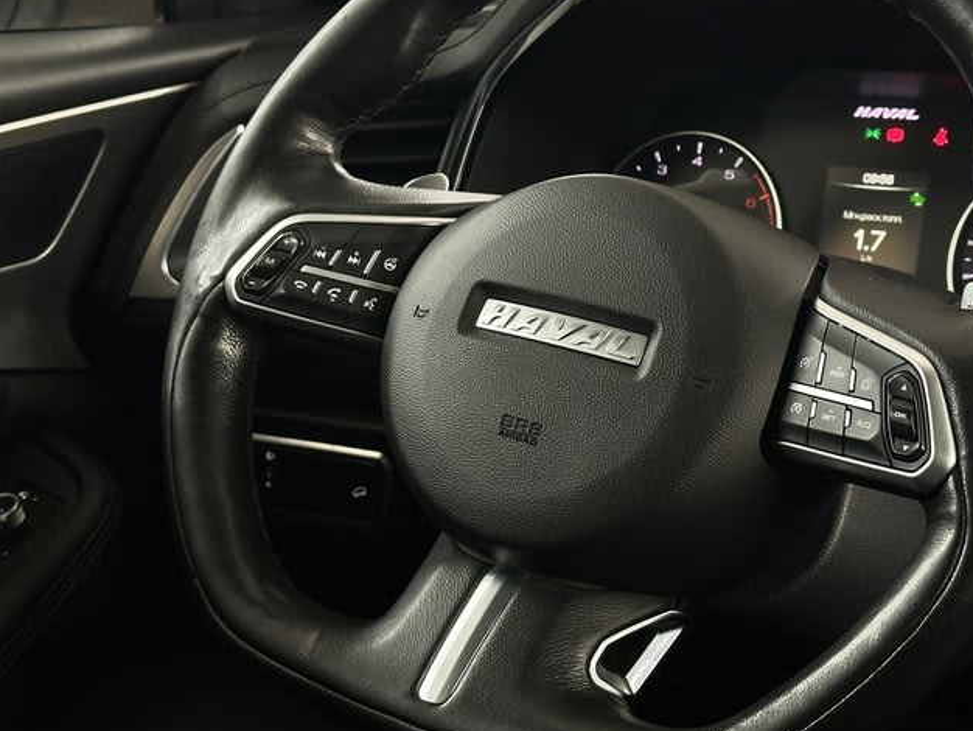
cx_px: 623
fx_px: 1940
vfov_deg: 21.3
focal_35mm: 69
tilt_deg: -13.3
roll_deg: -0.3
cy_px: 332
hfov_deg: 28.0
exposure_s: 1/50
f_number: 1.78
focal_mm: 6.86
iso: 200
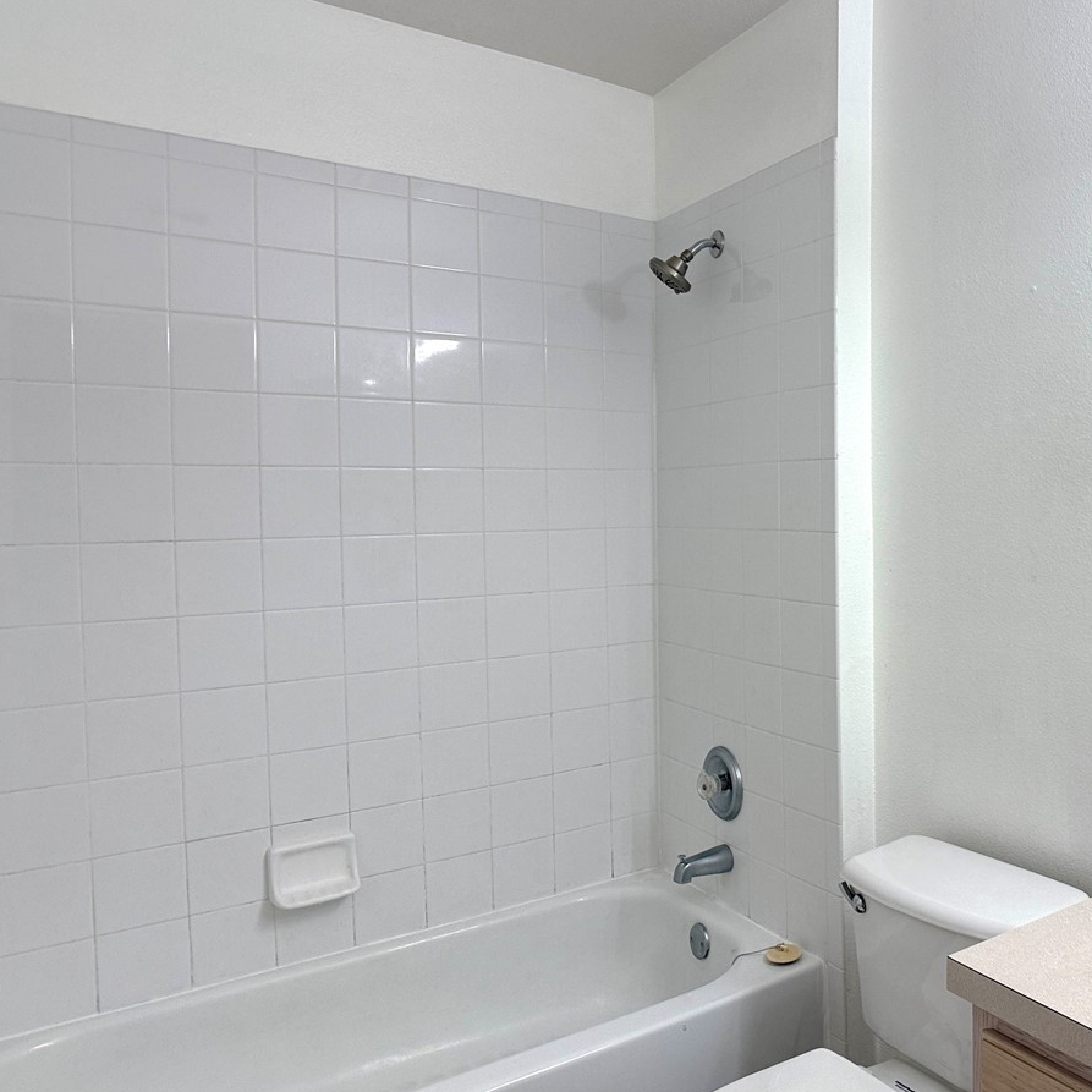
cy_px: 521
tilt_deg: -0.7
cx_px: 891
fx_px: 1356
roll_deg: +0.6
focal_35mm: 38
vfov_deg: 43.8
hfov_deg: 41.7
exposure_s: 1/309
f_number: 1.78
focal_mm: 6.76
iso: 100
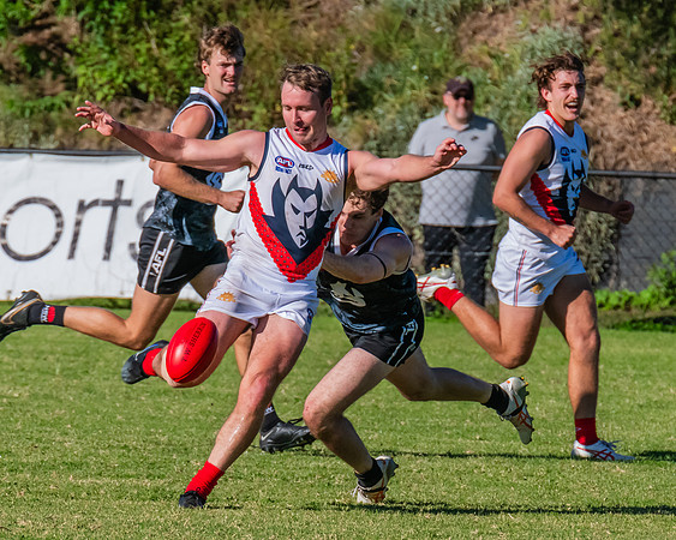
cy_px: 324
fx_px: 23263
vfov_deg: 1.3
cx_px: 297
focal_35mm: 1163
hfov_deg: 1.7
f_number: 16
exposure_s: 1/1600
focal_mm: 600
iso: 1600
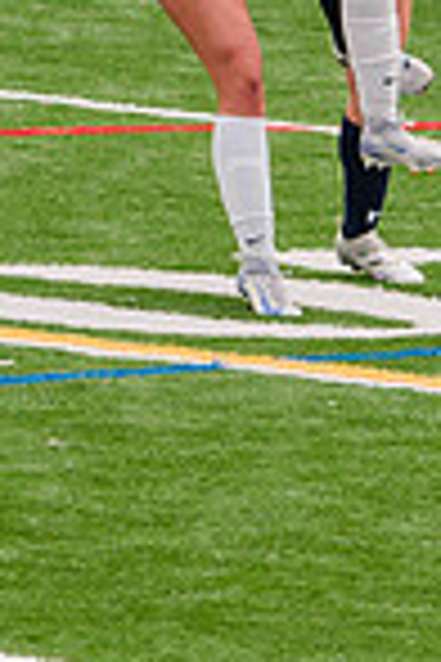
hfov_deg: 1.3
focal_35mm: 1100
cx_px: 397
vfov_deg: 1.9
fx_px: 20211
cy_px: 44
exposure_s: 1/1600
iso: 500
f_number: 5.6
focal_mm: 200
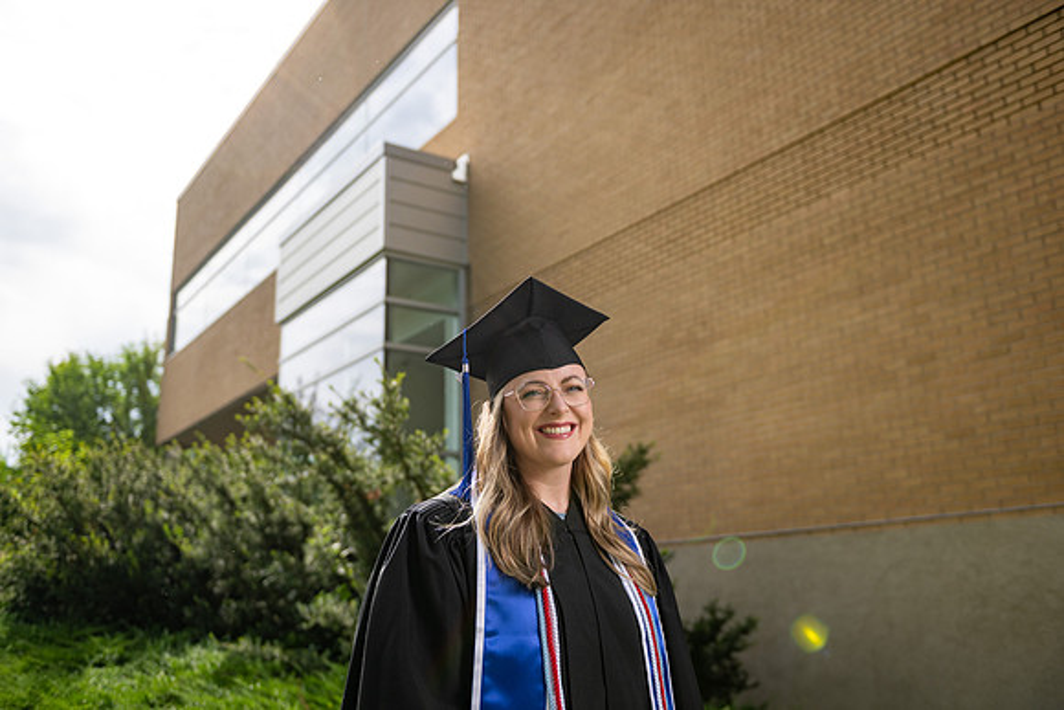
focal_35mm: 32
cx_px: 532
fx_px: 946
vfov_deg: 41.1
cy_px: 355
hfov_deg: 58.7
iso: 100
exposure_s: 1/1600
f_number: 2.8
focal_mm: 32
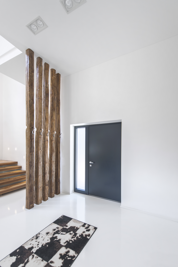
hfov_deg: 81.2
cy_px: 134
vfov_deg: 104.2
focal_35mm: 14
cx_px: 89
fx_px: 104
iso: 100
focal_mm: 14
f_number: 2.8
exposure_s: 1/100
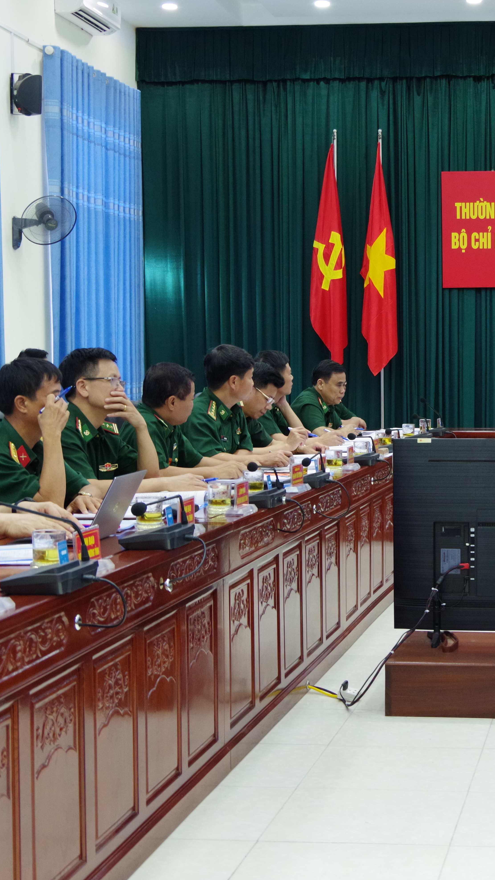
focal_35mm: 67
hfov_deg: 17.6
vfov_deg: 31.4
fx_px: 1564
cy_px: 435
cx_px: 480
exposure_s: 1/25
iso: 1600
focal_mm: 28
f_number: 5
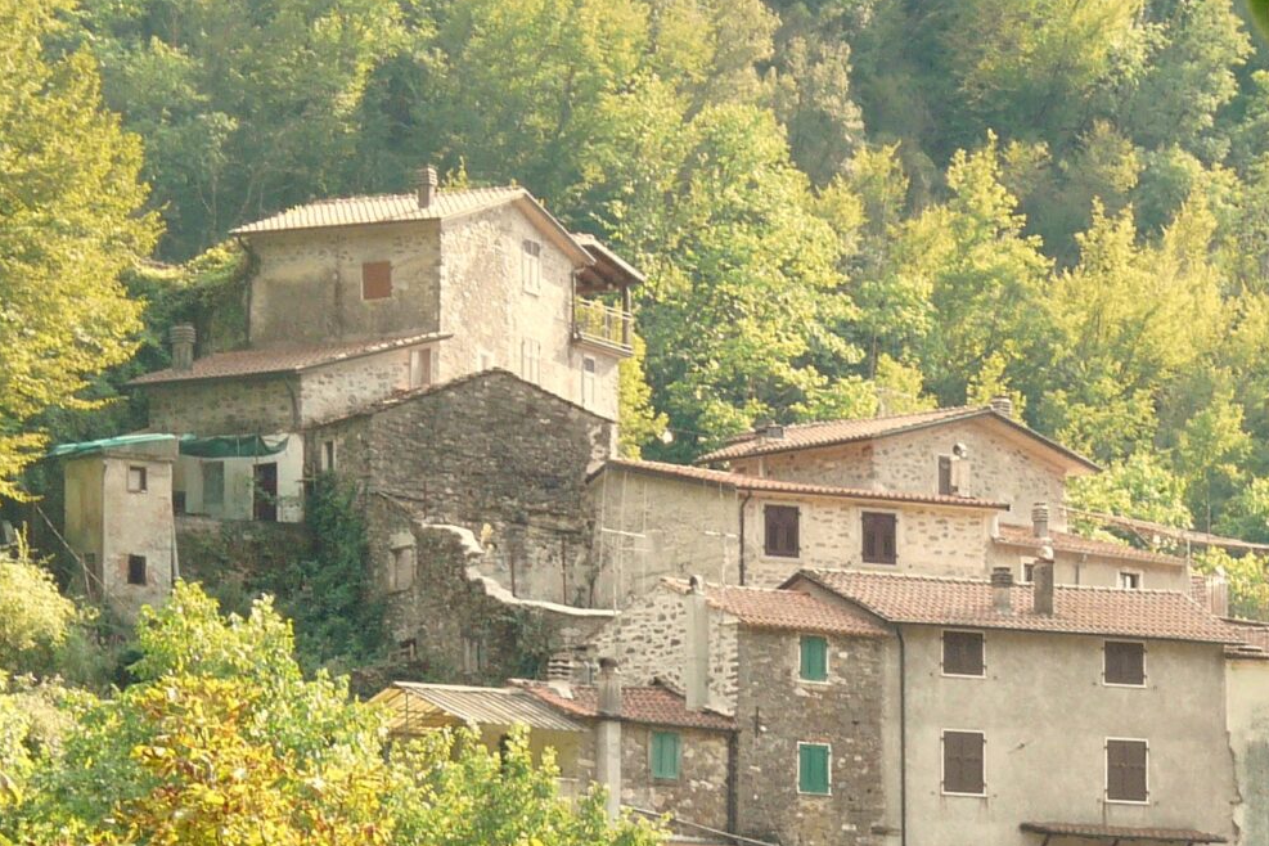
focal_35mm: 224
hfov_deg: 9.1
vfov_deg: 6.1
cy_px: 769
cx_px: 1314
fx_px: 7895
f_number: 4
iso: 100
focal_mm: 13.6
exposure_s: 1/125
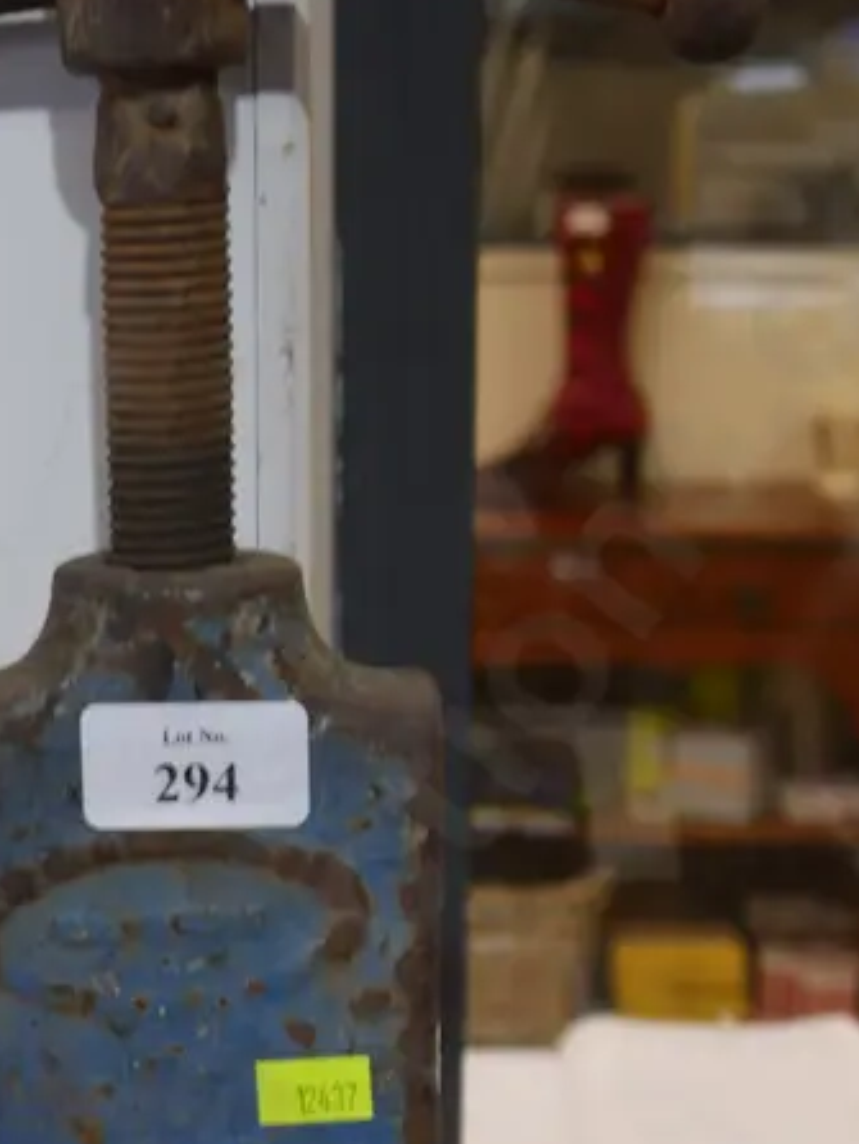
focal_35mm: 101
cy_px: 977
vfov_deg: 19.2
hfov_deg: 14.6
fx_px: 3339
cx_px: 317
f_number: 4.7
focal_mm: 22
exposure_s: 1/60
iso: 500
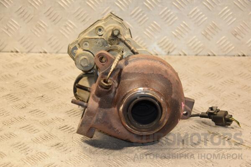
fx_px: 607
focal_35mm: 87
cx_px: 126
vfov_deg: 15.7
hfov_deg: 23.4
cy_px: 84
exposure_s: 1/100
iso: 800
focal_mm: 58
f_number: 5
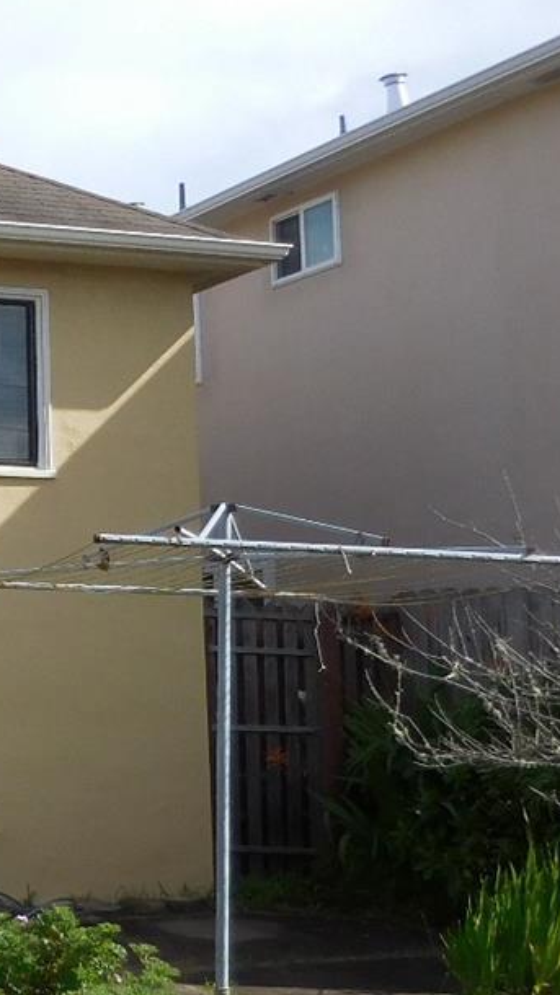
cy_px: 532
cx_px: -313
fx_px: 1769
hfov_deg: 16.2
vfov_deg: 31.4
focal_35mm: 67
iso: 125
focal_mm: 4.5
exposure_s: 1/1250
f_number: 3.3
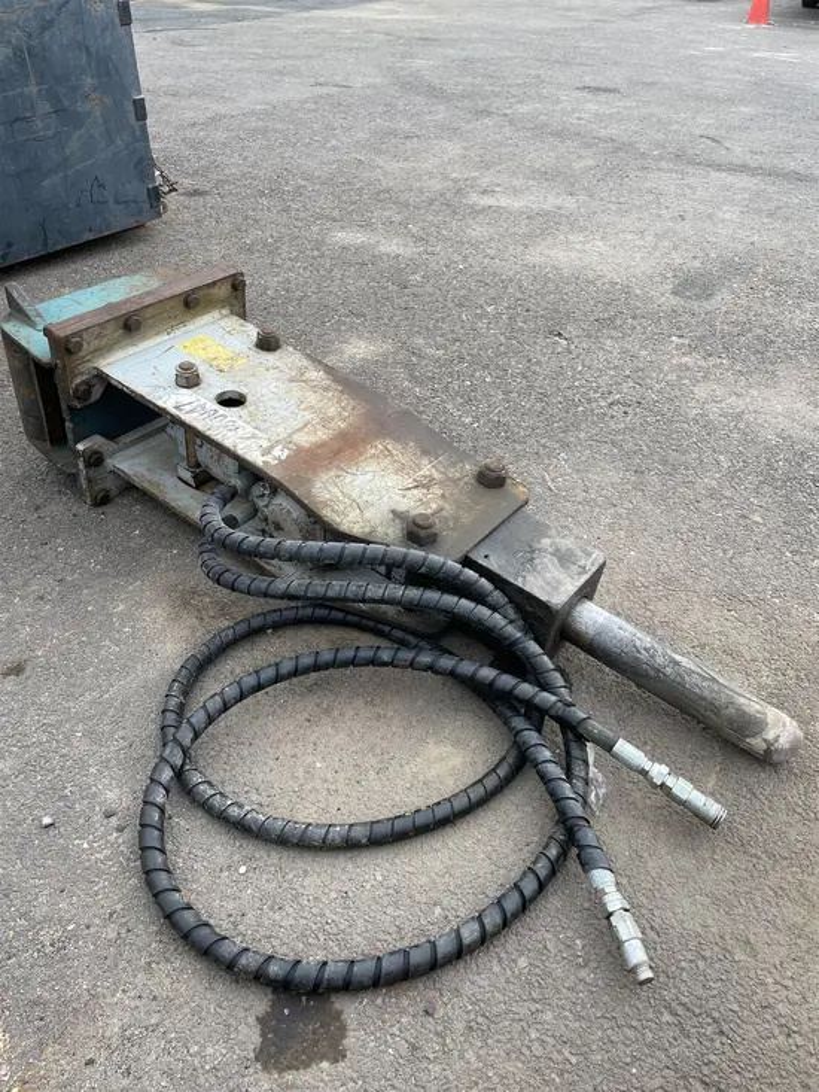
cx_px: 410
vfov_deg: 67.3
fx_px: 820
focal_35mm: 26
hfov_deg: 53.1
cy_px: 546
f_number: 1.6
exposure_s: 1/875
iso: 50
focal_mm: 4.2
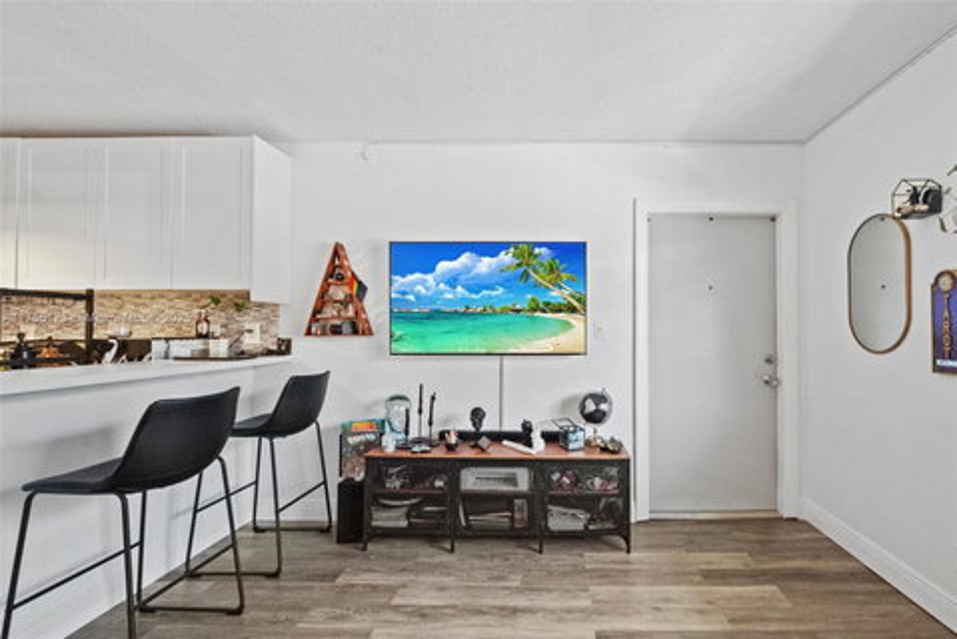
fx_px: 399
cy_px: 320
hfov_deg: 100.4
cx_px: 478
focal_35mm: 15
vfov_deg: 77.4
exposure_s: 1/15
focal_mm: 15
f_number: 8
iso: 9000
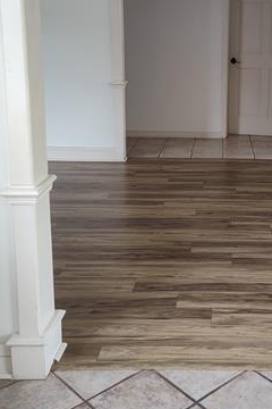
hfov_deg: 25.7
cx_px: 238
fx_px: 578
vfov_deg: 38.6
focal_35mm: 51
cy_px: 152
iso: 650
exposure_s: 1/120
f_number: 1.8
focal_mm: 5.56
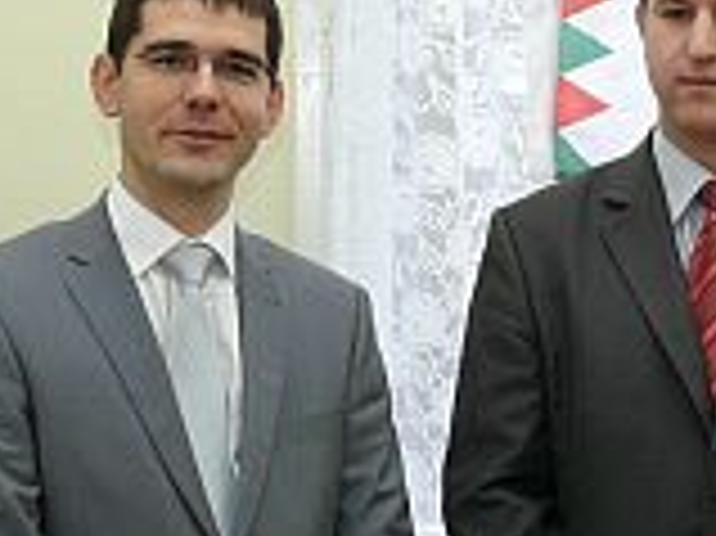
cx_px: 739
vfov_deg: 13.3
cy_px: 259
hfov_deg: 17.3
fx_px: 2294
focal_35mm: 111
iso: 100
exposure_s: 1/30
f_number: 4
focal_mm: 8.5
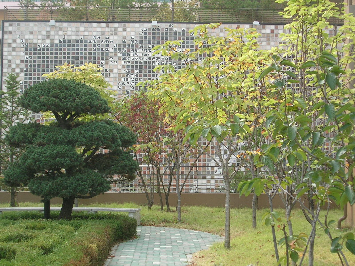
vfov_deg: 21.3
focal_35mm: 69
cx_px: 178
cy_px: 133
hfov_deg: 28.2
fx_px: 708
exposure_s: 1/104
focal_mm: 10.5
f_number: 3.7
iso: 50
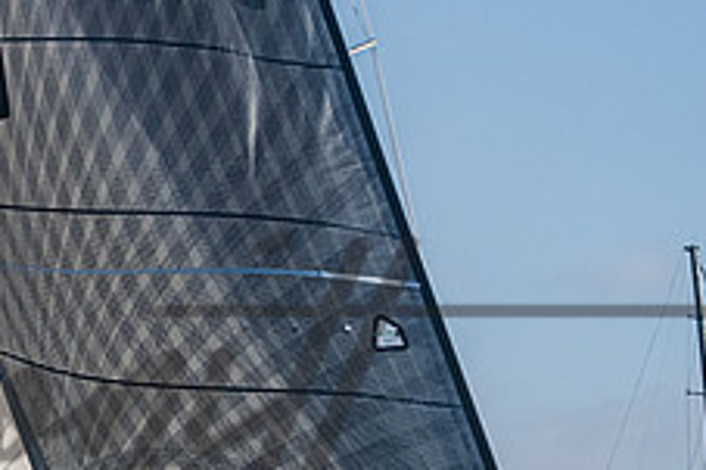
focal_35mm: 319
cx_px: -243
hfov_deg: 6.4
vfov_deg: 4.3
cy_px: 400
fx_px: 6251
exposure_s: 1/5000
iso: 400
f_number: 6.3
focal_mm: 100
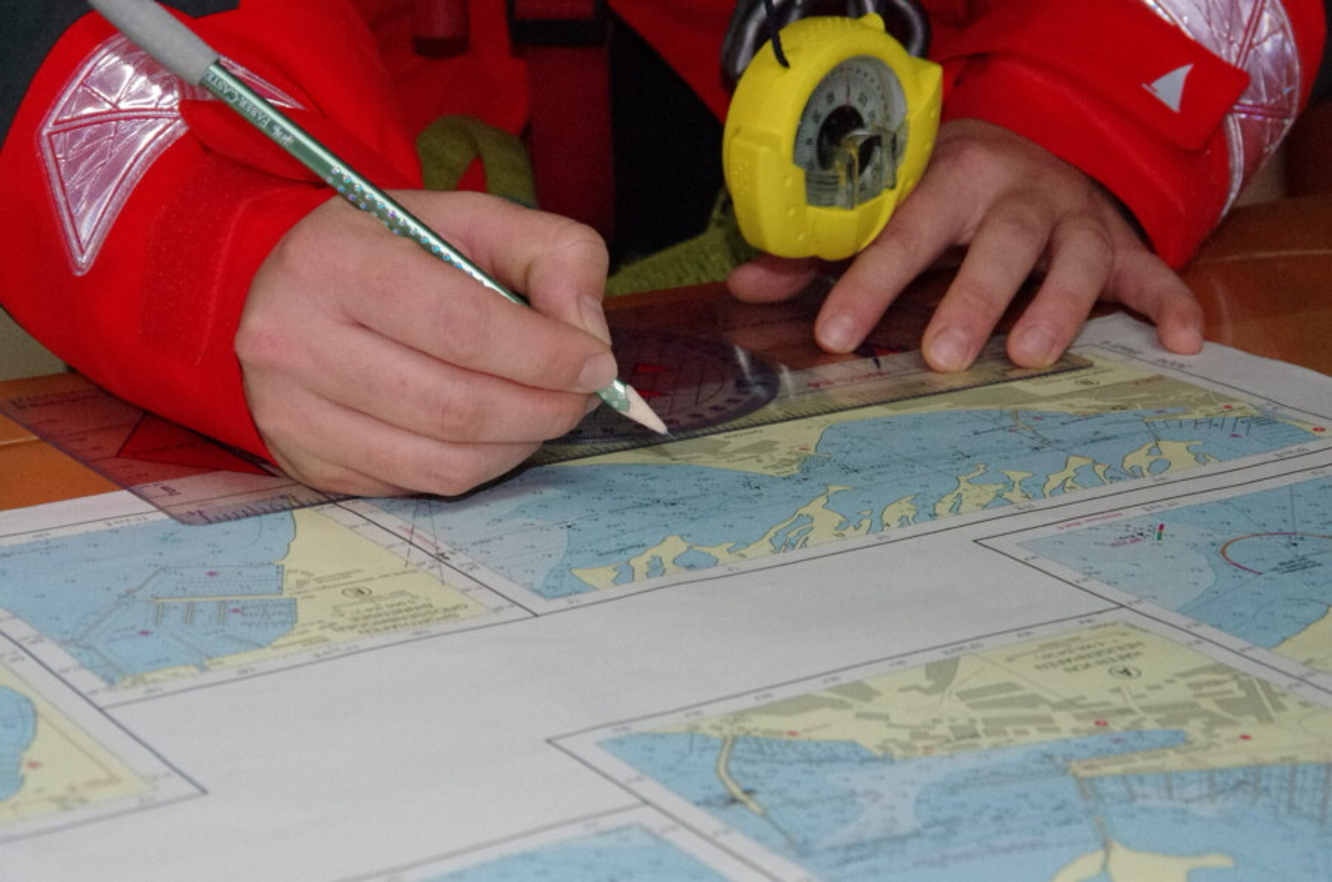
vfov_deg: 15.1
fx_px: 3323
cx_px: 666
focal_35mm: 90
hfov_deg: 22.7
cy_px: 441
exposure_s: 1/180
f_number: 9
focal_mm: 60
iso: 6400
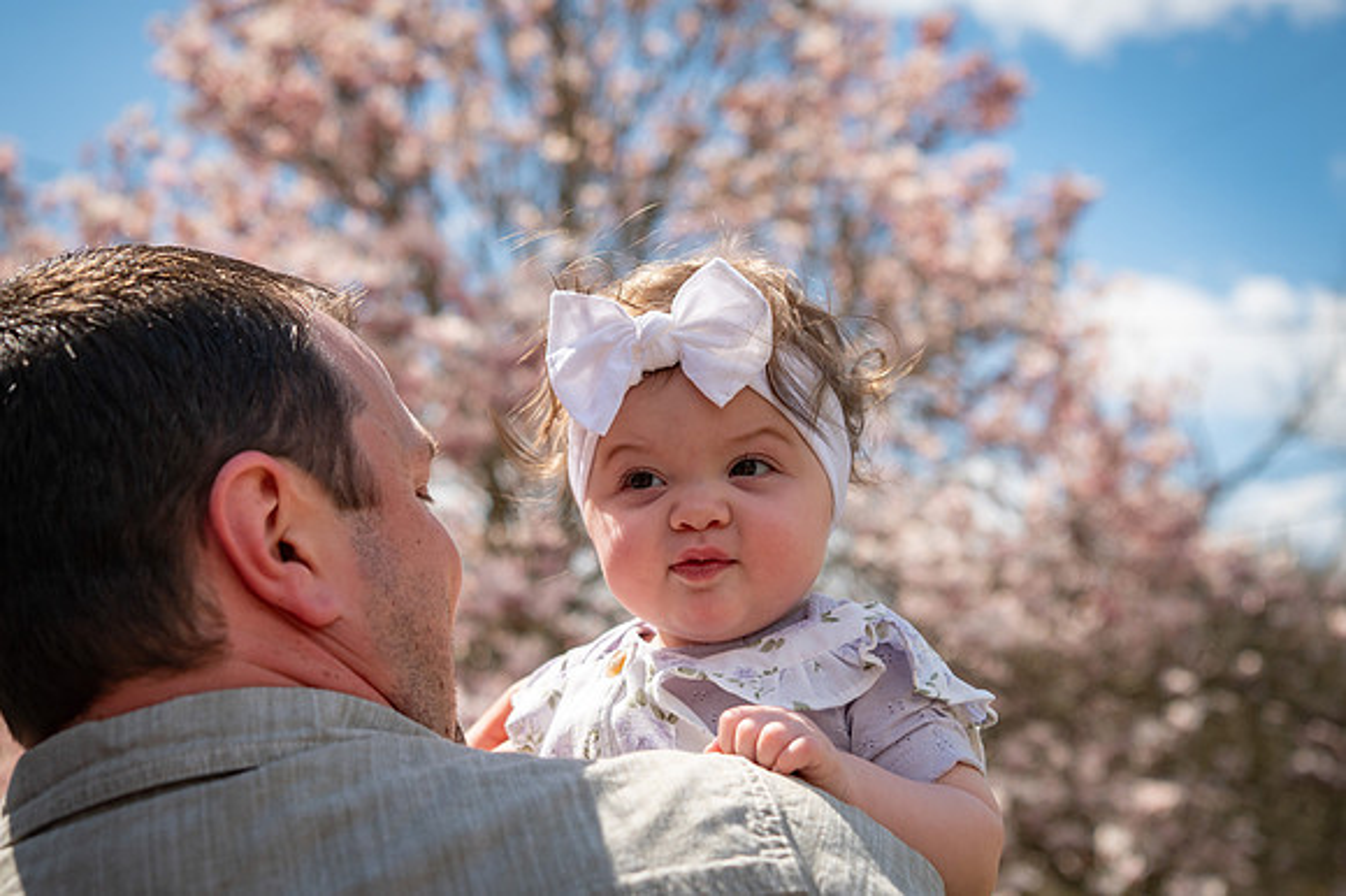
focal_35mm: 47
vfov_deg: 28.6
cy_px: 501
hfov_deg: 41.9
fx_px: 1758
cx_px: 674
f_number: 3.5
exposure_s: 1/6400
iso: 400
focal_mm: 40
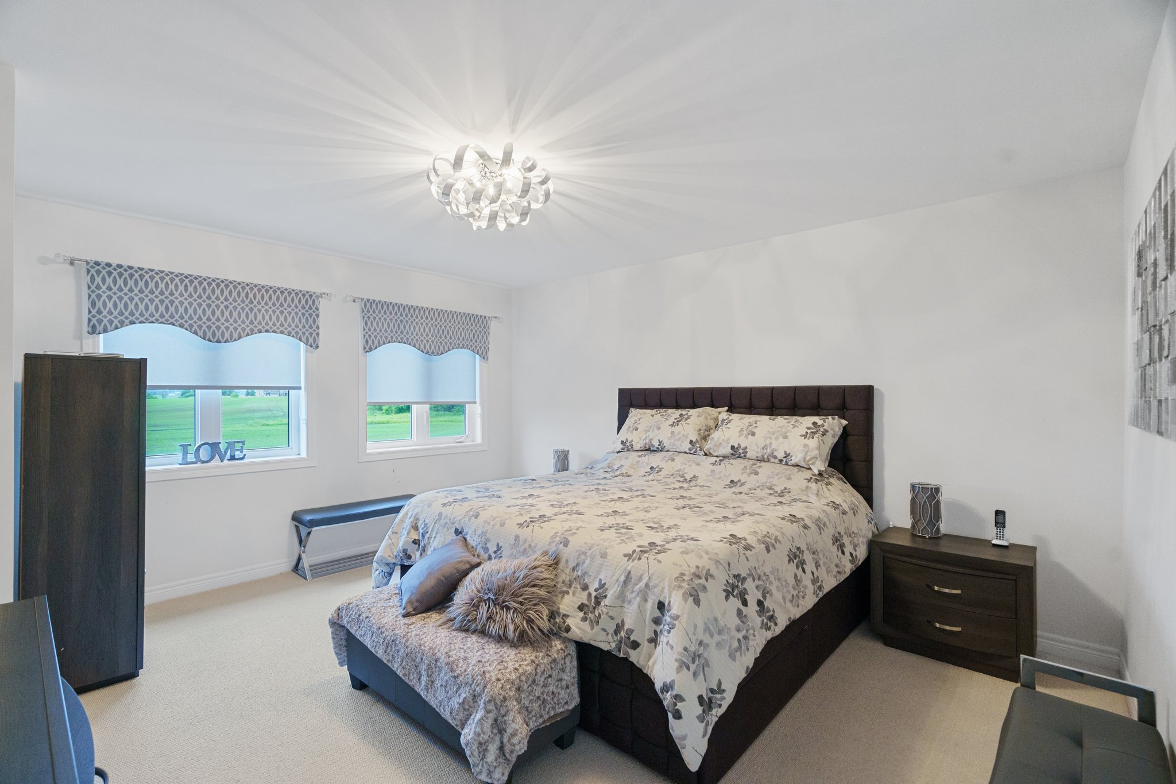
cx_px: 588
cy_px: 392
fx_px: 523
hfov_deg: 96.7
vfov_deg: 73.7
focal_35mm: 16
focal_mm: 16
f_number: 5.6
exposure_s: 1/30
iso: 5000
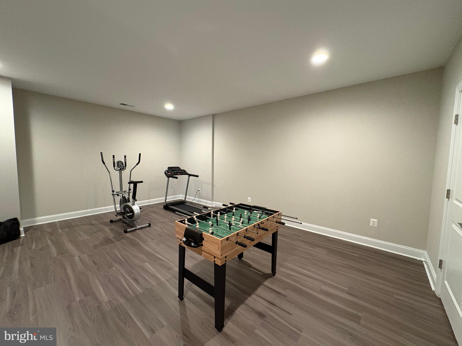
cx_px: 231
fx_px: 187
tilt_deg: -4.5
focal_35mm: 14
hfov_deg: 102.1
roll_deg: -0.1
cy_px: 173
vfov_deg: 85.7
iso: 800
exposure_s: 1/60
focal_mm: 2.22
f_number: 2.2
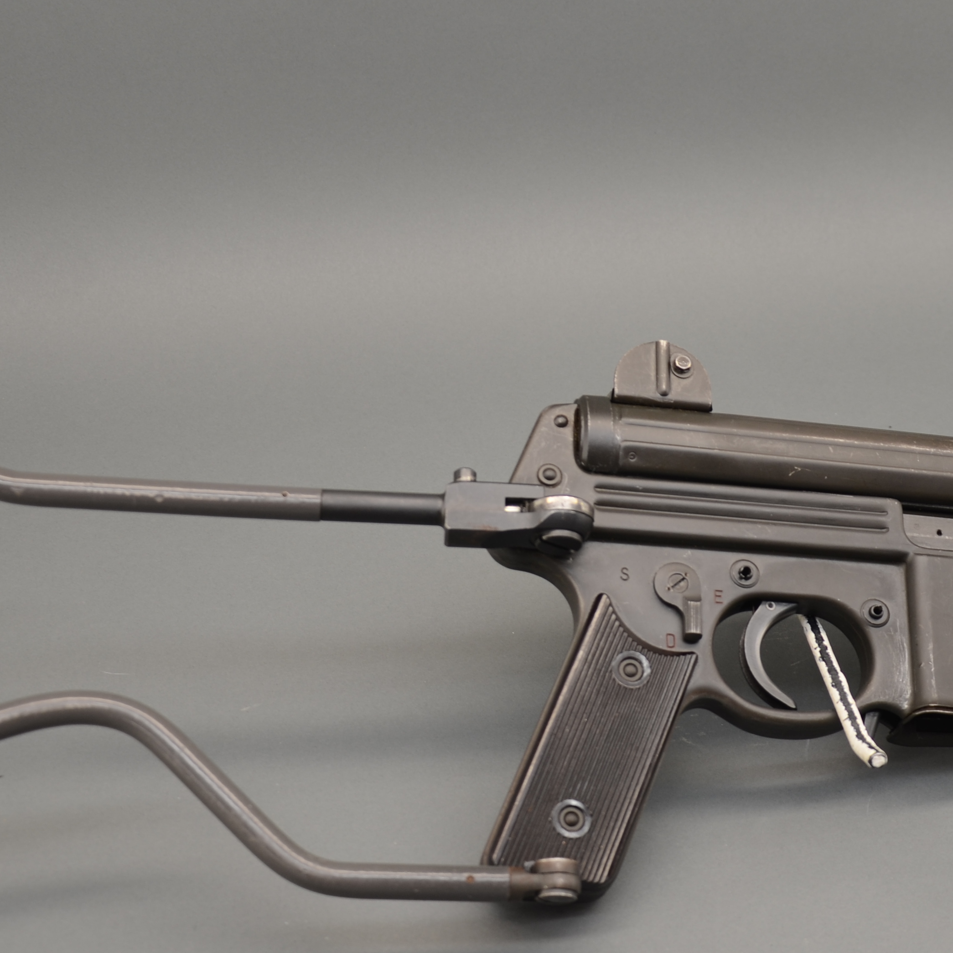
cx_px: 609
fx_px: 1682
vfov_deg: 31.6
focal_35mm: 54
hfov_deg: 31.5
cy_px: 541
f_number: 3.5
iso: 100
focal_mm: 18
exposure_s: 1/30
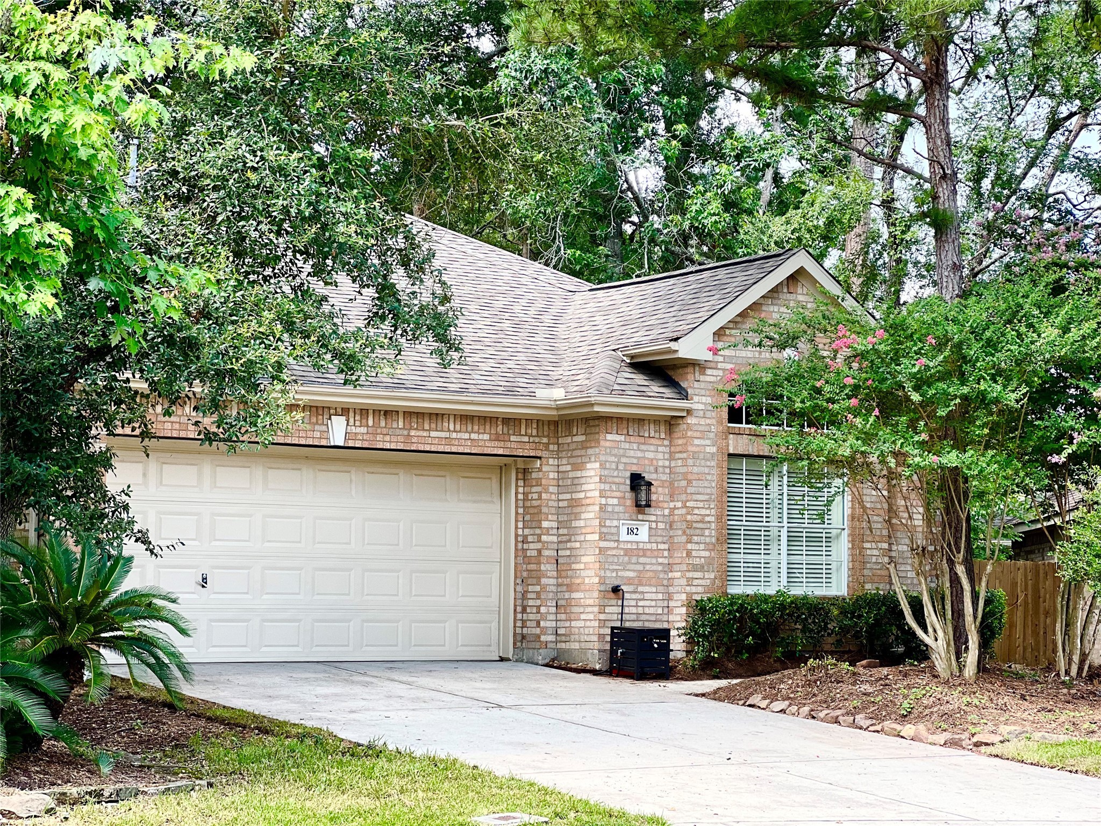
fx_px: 2449
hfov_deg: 25.3
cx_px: 550
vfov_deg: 19.1
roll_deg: -0.8
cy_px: 413
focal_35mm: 77
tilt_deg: +4.9
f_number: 2.8
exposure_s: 1/121
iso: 50
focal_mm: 9
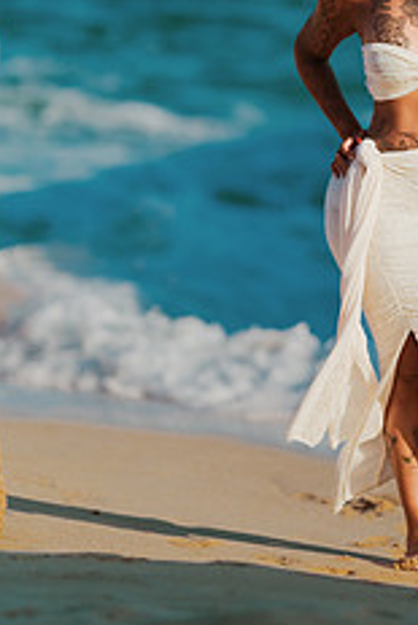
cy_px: 108
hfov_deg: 5.2
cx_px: 399
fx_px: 4556
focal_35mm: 262
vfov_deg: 7.8
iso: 100
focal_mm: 135
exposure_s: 1/8000
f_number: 1.8
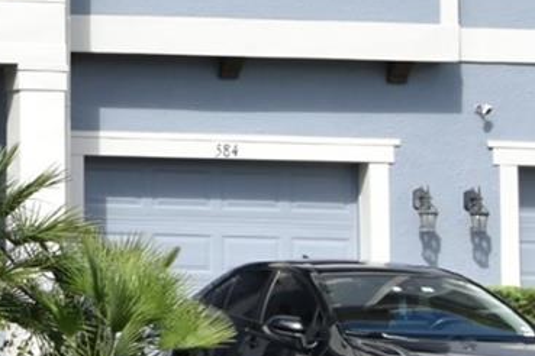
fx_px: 2318
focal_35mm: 156
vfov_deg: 8.7
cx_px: -613
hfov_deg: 11.5
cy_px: -32
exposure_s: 1/320
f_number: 9
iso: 200
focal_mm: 24
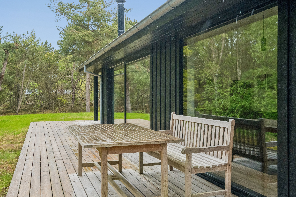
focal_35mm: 34
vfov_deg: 38.9
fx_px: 280
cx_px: 148
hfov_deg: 55.8
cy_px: 98
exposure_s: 1/250
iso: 5000
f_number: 16
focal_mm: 34
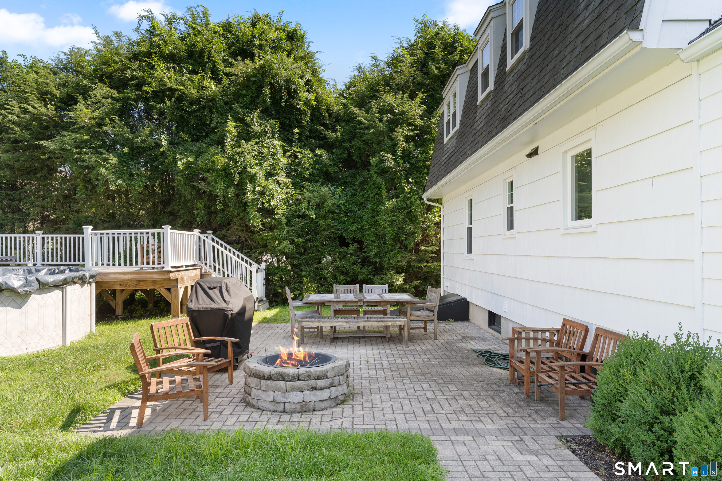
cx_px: 361
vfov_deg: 51.3
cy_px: 240
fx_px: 501
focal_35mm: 25
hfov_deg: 71.5
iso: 320
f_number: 8
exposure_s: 1/30
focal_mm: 25
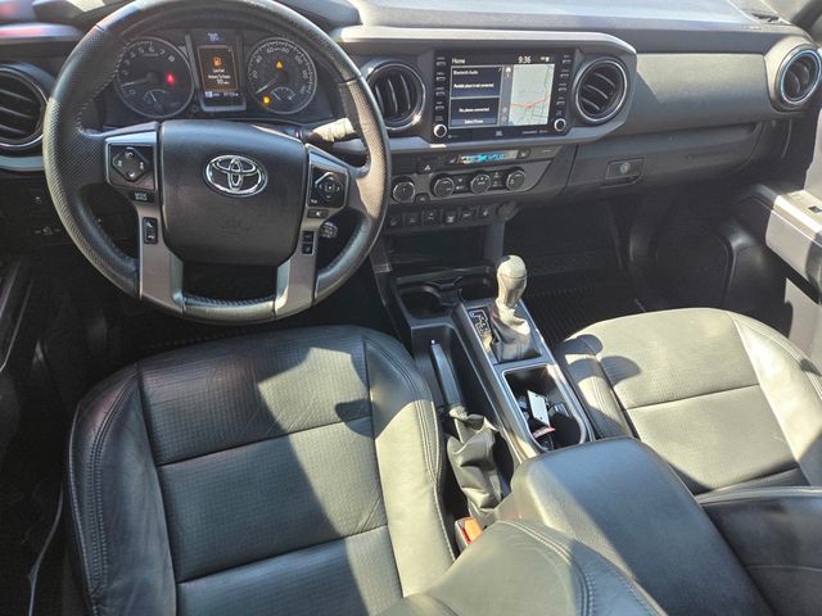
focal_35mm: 23
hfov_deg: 73.9
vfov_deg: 58.9
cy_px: 308
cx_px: 411
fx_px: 546
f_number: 1.8
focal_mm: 5.4
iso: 160
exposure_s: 1/180
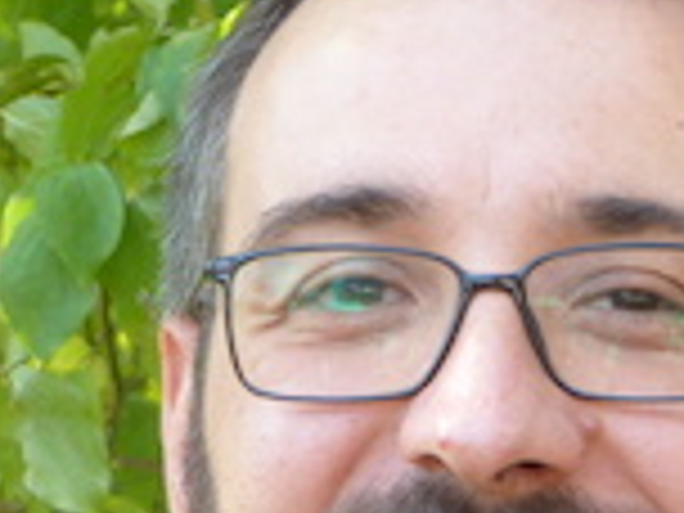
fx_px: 6244
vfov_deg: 4.7
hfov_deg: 6.3
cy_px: 621
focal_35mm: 316
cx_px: 639
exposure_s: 1/60
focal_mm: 14.5
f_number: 3.4
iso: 125
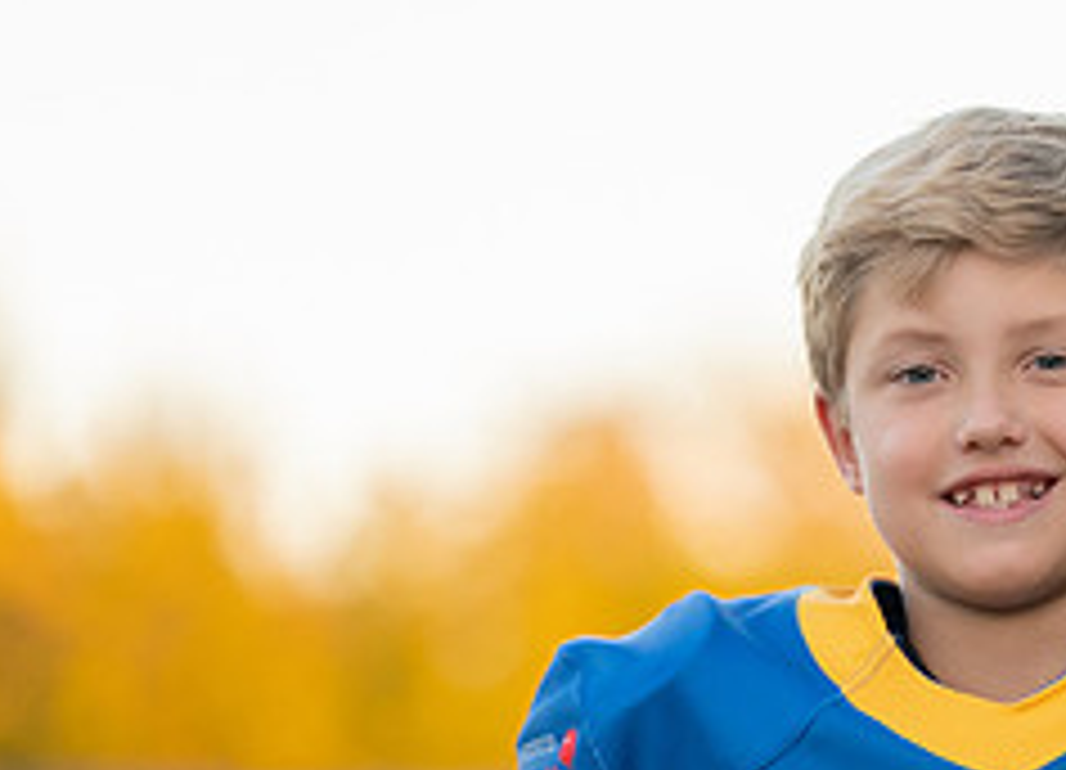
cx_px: 1131
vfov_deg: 3.5
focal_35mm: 418
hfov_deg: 4.8
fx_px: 12699
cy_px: 901
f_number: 2.8
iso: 400
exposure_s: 1/320
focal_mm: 155
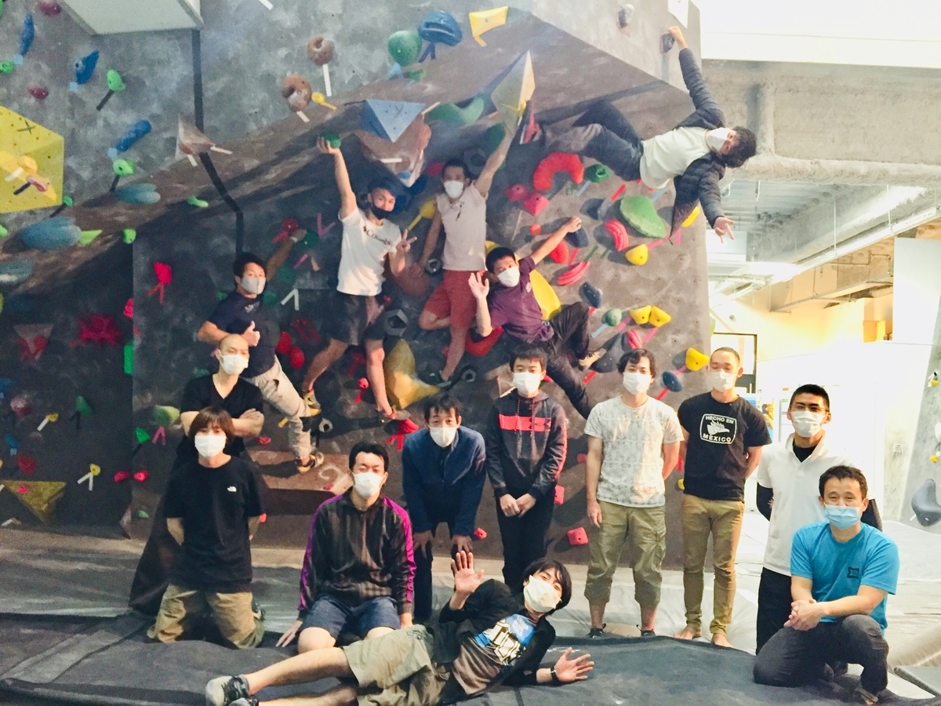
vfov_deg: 48.2
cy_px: 353
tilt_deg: +3.7
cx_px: 470
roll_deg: -2.9
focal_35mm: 29
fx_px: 788
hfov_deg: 61.7
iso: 200
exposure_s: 1/30
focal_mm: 4.15
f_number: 2.2
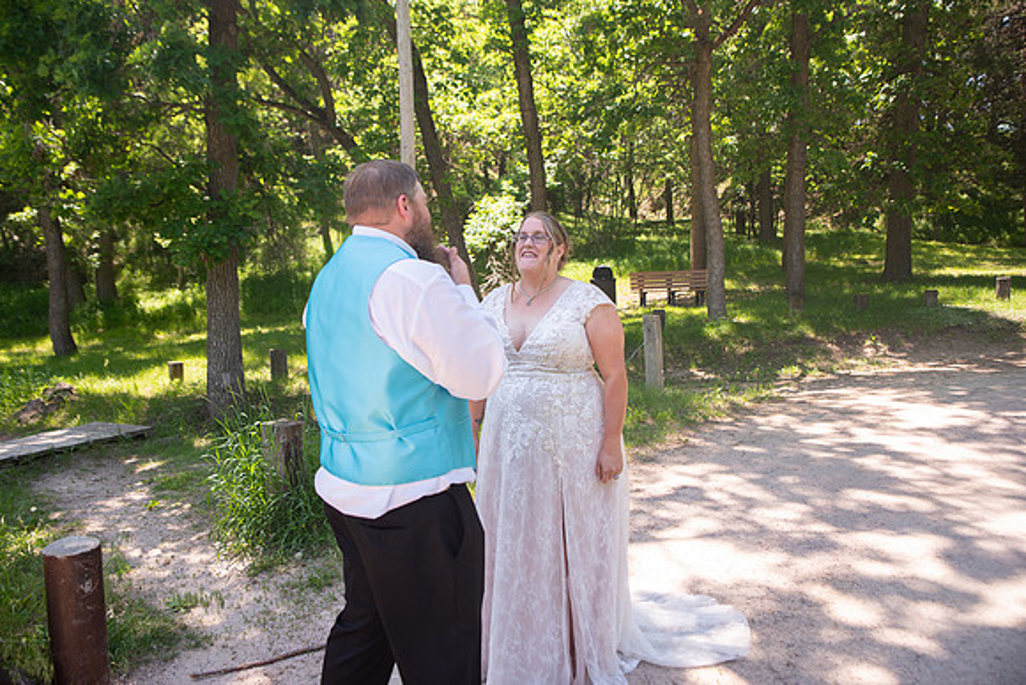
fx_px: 684
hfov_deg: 73.7
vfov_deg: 53.2
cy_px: 342
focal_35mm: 24
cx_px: 513
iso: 31
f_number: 3.5
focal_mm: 24
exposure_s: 1/125
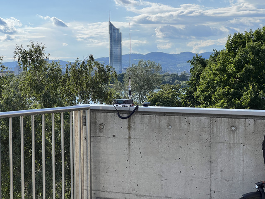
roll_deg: +0.7
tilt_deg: -2.4
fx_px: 589
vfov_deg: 19.1
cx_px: 132
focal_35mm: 77
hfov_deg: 25.3
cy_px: 100
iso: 32
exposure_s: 1/995
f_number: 2.8
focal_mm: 9
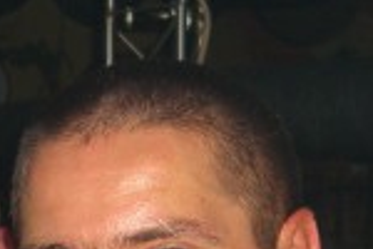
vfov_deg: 8.3
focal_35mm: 158
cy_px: 476
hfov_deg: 13.0
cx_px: 87
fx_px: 1637
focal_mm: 7.9
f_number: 2.8
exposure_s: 1/60
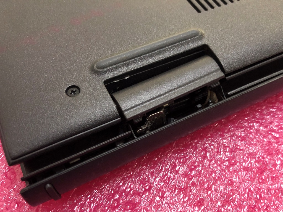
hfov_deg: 63.4
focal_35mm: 28
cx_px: 142
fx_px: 229
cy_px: 106
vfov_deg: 49.7
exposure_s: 1/17
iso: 64
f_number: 1.8
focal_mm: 3.99
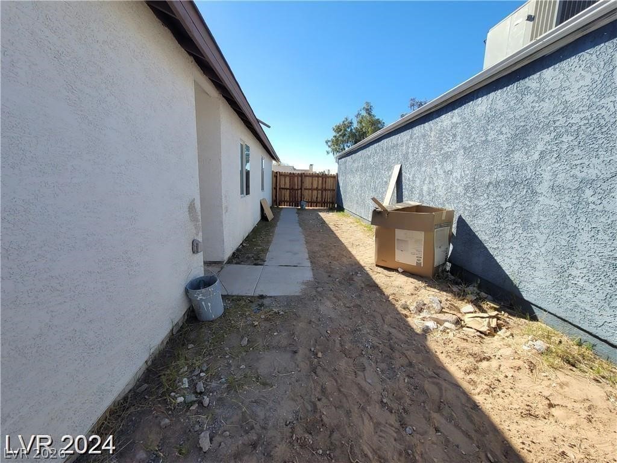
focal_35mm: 13
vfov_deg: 89.9
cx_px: 308
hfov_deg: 106.2
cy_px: 232
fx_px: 232
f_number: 2.2
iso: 64
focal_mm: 2.2
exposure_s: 1/1096
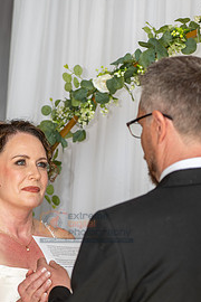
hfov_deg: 10.5
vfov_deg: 15.7
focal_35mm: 130
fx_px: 1089
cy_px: 226
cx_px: 87
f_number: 4
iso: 125
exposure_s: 1/160
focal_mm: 78
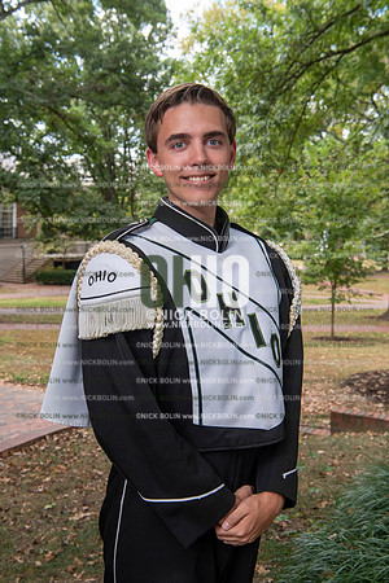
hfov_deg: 29.9
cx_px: 194
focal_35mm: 45
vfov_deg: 43.6
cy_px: 292
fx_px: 729
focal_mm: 45
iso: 500
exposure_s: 1/100
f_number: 8
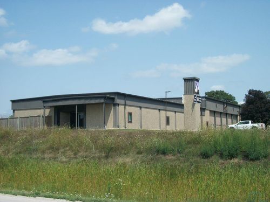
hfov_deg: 38.2
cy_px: 101
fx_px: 390
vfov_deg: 29.1
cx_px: 135
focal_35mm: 50
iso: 80
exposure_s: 1/160
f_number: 11.2
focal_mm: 8.8
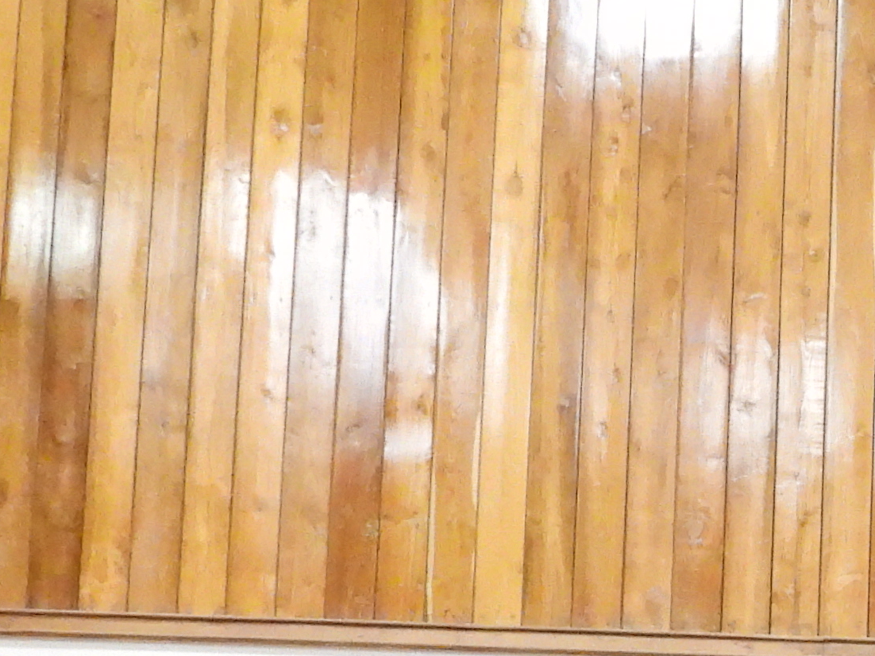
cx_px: 1020
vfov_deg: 10.5
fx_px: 3488
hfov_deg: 13.9
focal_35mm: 138
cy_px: 817
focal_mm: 5.9
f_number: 3.2
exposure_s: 1/30
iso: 1600
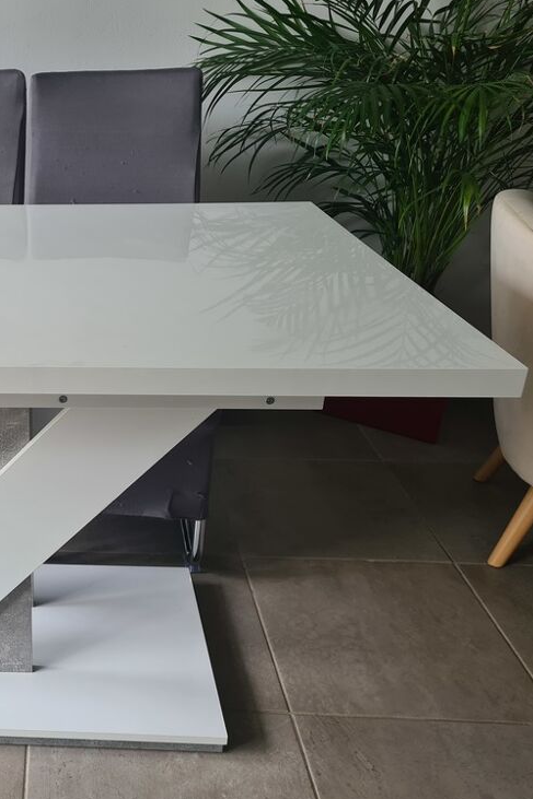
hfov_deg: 33.0
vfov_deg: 51.9
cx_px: 2
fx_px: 822
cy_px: 402
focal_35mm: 37
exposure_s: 1/50
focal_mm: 5.4
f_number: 1.8
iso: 64
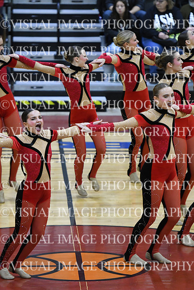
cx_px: 97
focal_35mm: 255
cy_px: 145
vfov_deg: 8.1
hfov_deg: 5.4
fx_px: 2060
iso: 3200
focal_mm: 170
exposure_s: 1/400
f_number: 2.8
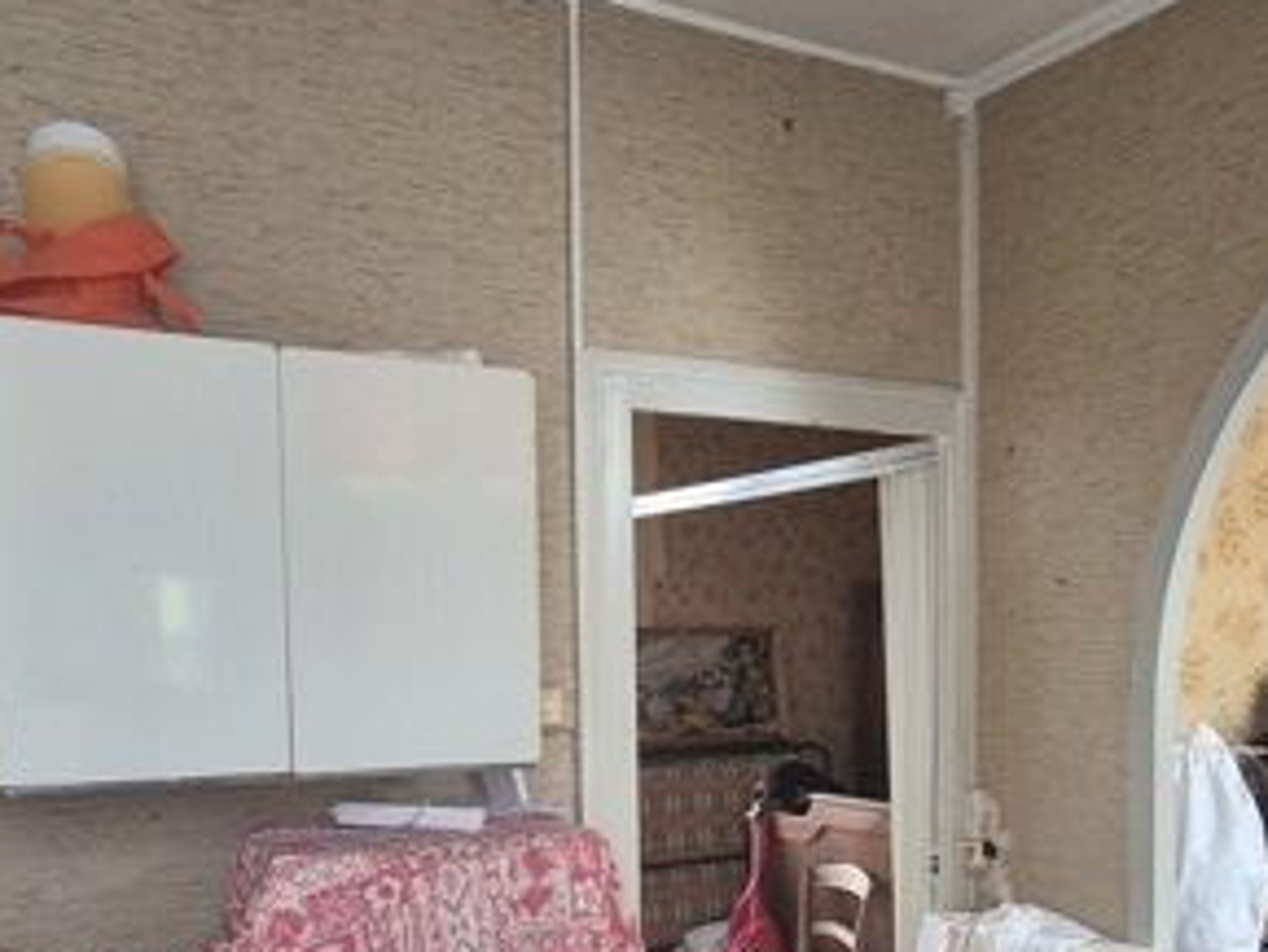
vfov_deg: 38.0
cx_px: 799
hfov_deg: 50.8
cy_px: 781
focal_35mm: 36
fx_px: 1319
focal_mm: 2.2
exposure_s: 1/50
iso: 320
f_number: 2.2
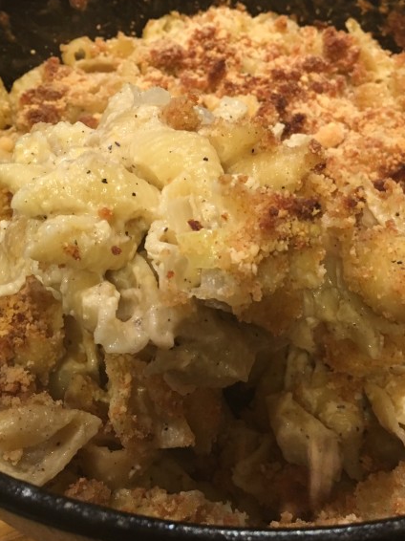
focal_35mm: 41
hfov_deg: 35.0
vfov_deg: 45.2
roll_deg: -1.3
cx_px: 241
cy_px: 184
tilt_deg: -42.3
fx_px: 640
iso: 125
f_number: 2.2
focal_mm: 4.15
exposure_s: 1/30
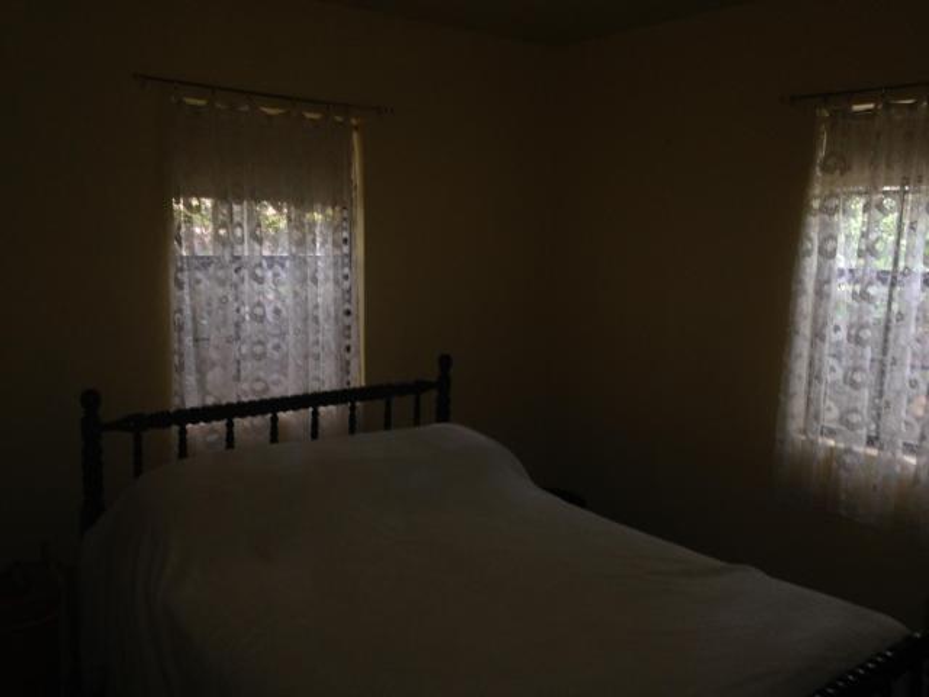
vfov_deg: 42.9
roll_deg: -1.6
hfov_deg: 55.4
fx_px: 886
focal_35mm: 33
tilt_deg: -7.0
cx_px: 464
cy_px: 348
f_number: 2.4
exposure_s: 1/20
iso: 64
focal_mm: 4.12
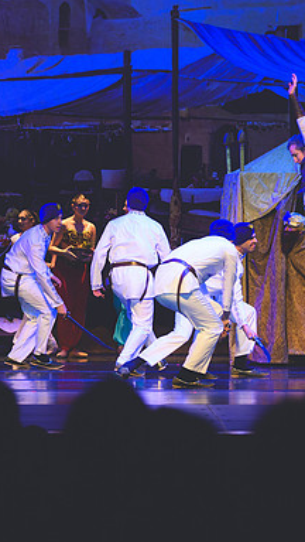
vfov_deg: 9.6
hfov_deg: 5.4
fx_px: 3229
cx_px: 40
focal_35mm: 225
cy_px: 270
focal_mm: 95
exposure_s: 1/500
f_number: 2.8
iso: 1800
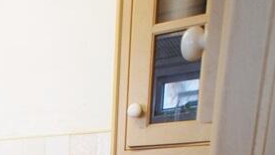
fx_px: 678
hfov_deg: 20.3
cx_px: -115
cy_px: 331
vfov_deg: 11.5
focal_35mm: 93
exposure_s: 1/30
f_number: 2.8
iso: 250
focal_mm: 16
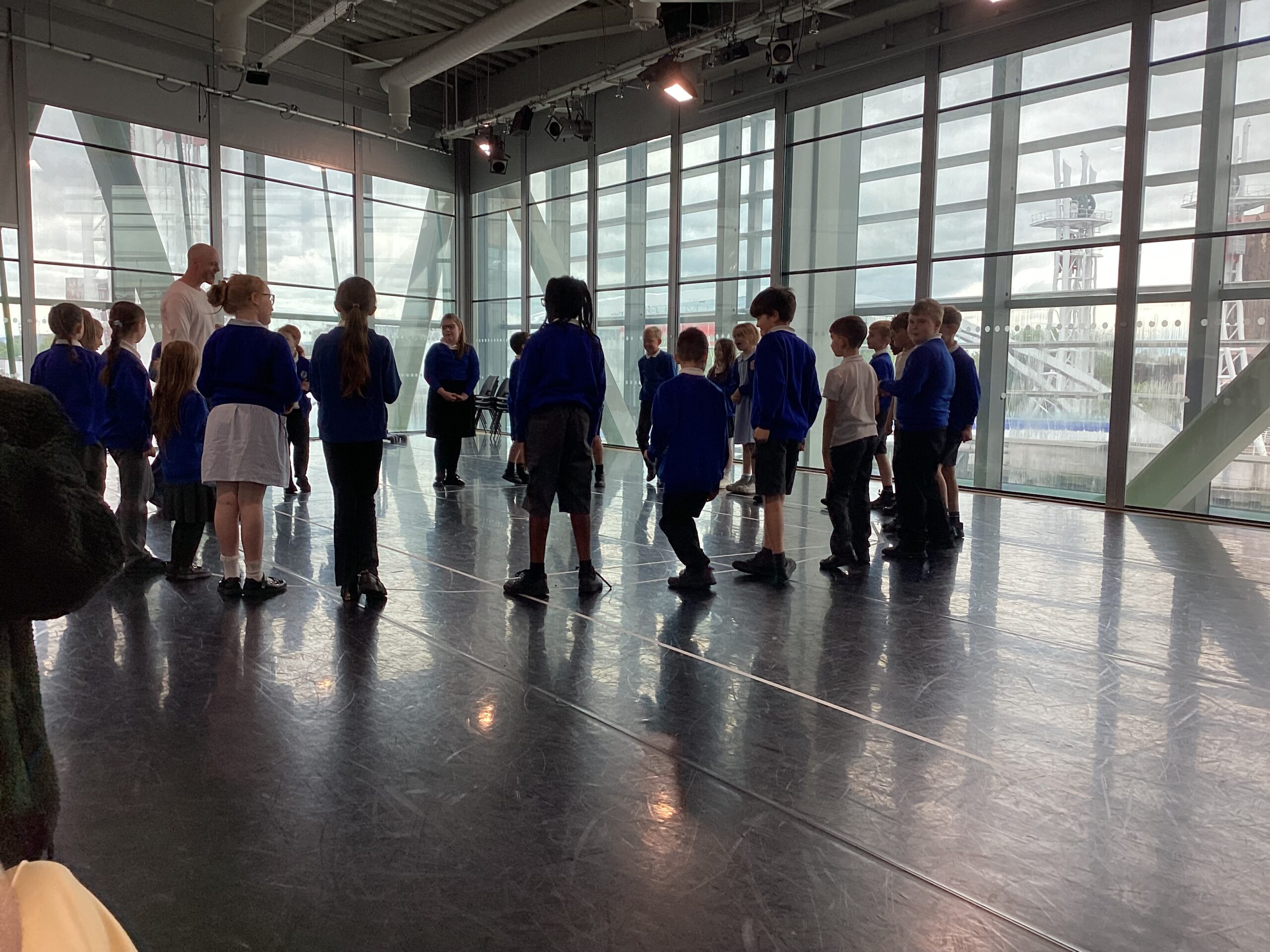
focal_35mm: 31
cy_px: 476
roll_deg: -0.8
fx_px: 1137
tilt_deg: -8.3
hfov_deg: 58.4
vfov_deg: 45.4
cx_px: 635
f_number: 2.4
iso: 50
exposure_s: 1/100
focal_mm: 3.3
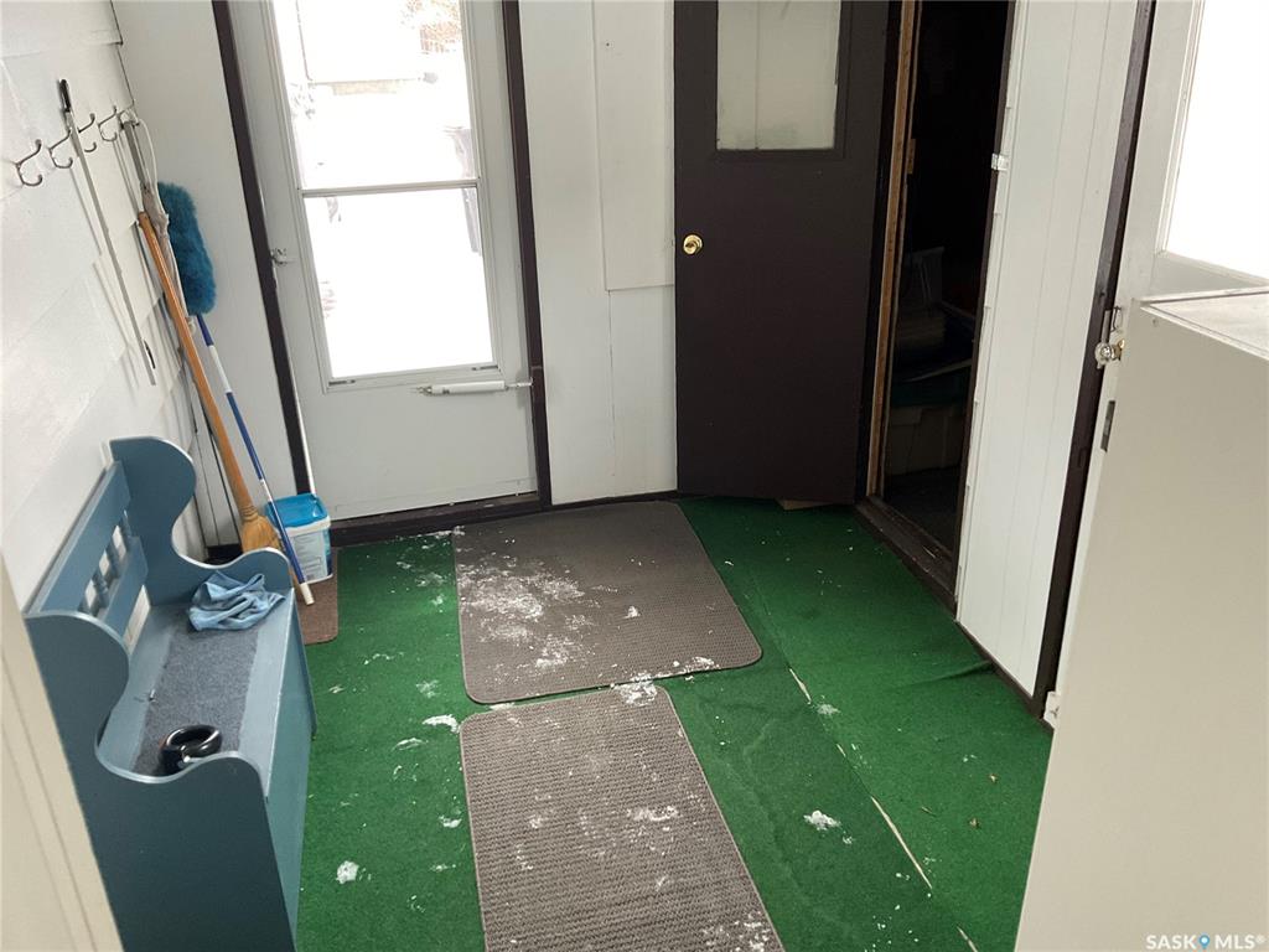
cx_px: 634
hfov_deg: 61.7
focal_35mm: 29
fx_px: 1063
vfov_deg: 48.2
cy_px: 476
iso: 100
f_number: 1.8
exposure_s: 1/60
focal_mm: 3
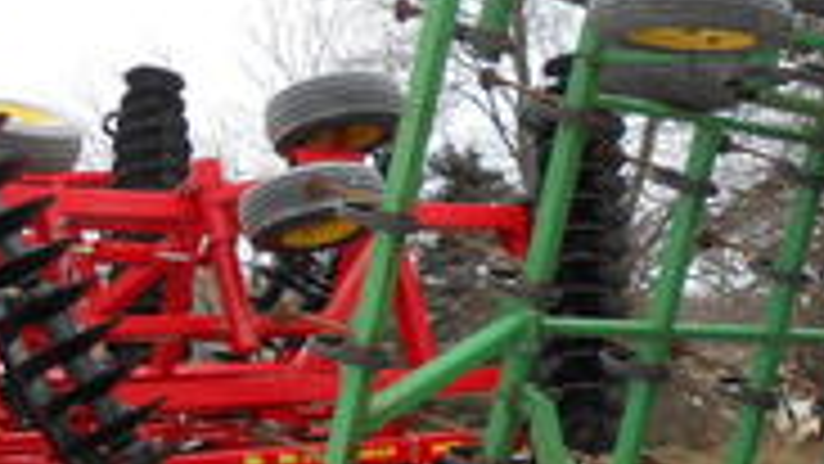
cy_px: 315
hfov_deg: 23.8
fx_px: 1836
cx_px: 887
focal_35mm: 84
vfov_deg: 14.4
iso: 80
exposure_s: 1/80
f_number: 3.5
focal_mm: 4.6
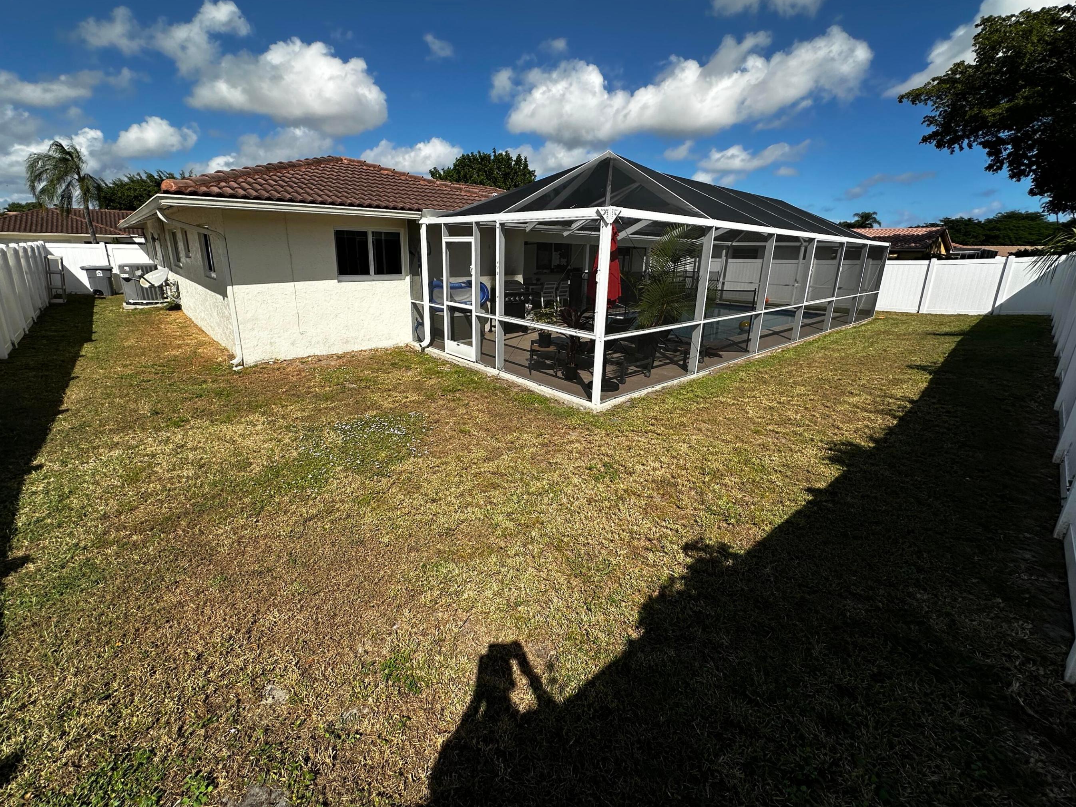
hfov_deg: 98.2
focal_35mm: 15
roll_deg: -1.1
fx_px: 466
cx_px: 525
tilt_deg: -14.7
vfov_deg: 81.7
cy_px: 379
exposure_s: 1/2959
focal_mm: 2.22
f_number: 2.2
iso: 50
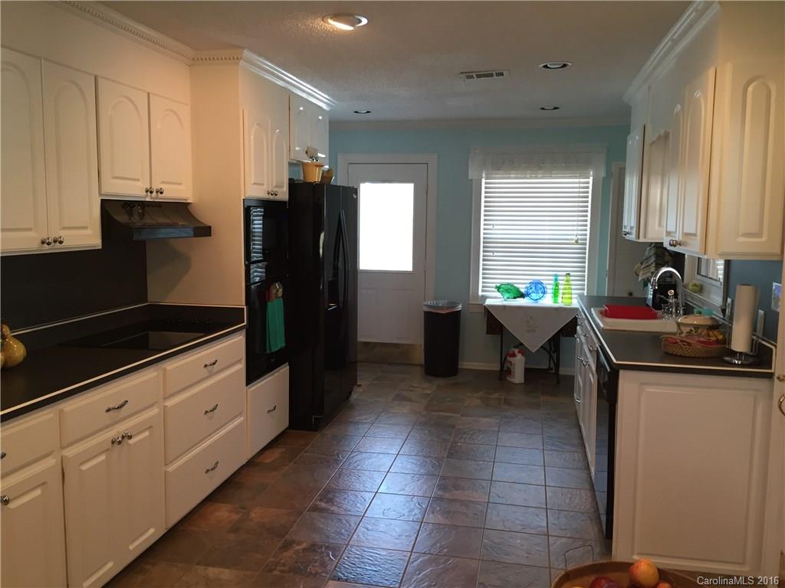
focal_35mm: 29
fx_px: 658
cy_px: 294
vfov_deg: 48.2
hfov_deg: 61.7
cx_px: 392
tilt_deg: -7.5
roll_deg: -2.2
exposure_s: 1/30
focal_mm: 4.15
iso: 64
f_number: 2.2
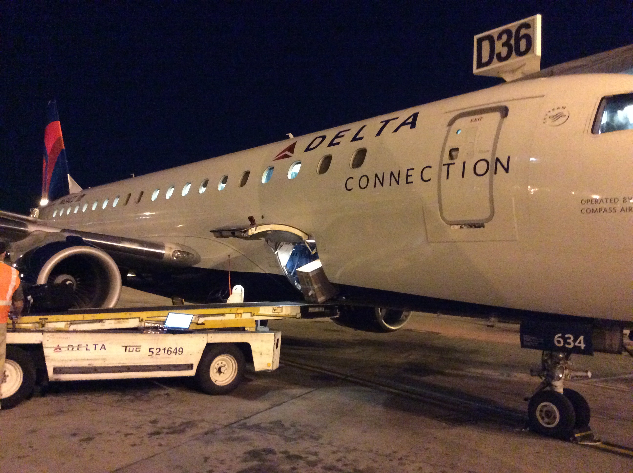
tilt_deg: +4.1
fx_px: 584
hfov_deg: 56.9
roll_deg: -7.3
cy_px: 236
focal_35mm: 32
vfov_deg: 44.1
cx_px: 316
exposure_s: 1/15
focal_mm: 3.3
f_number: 2.4
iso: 640
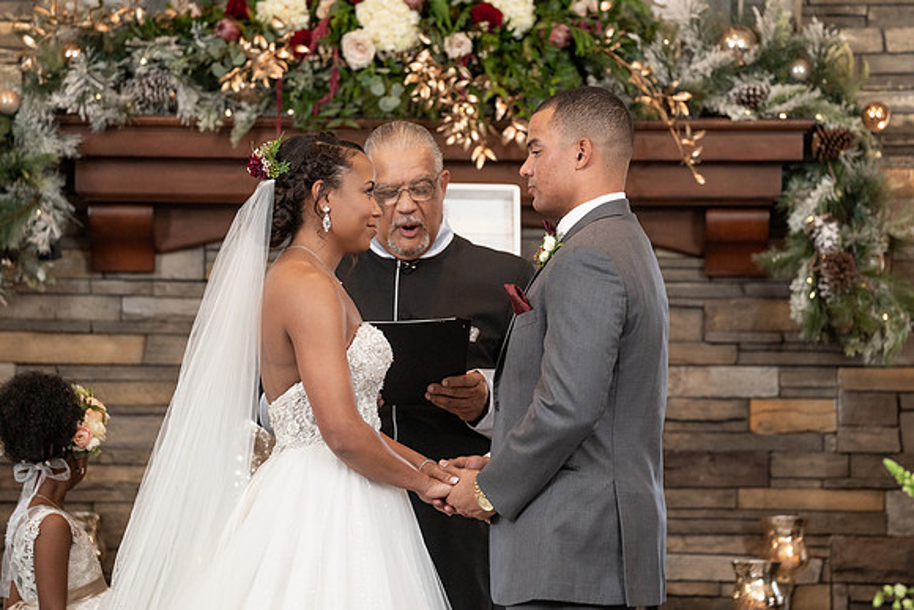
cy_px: 313
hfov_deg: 10.1
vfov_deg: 6.7
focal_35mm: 205
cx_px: 469
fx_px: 5194
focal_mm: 198
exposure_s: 1/200
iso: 2000
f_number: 4
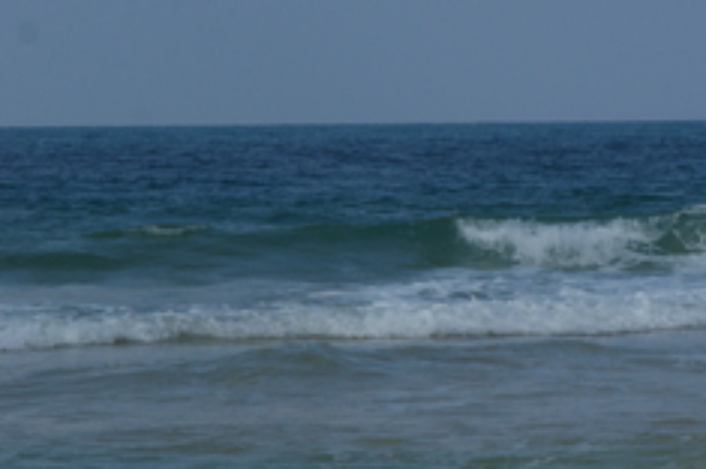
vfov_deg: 4.9
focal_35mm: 281
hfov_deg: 7.3
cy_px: 283
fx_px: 5503
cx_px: 769
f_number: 10
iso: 200
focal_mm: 80
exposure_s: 1/640
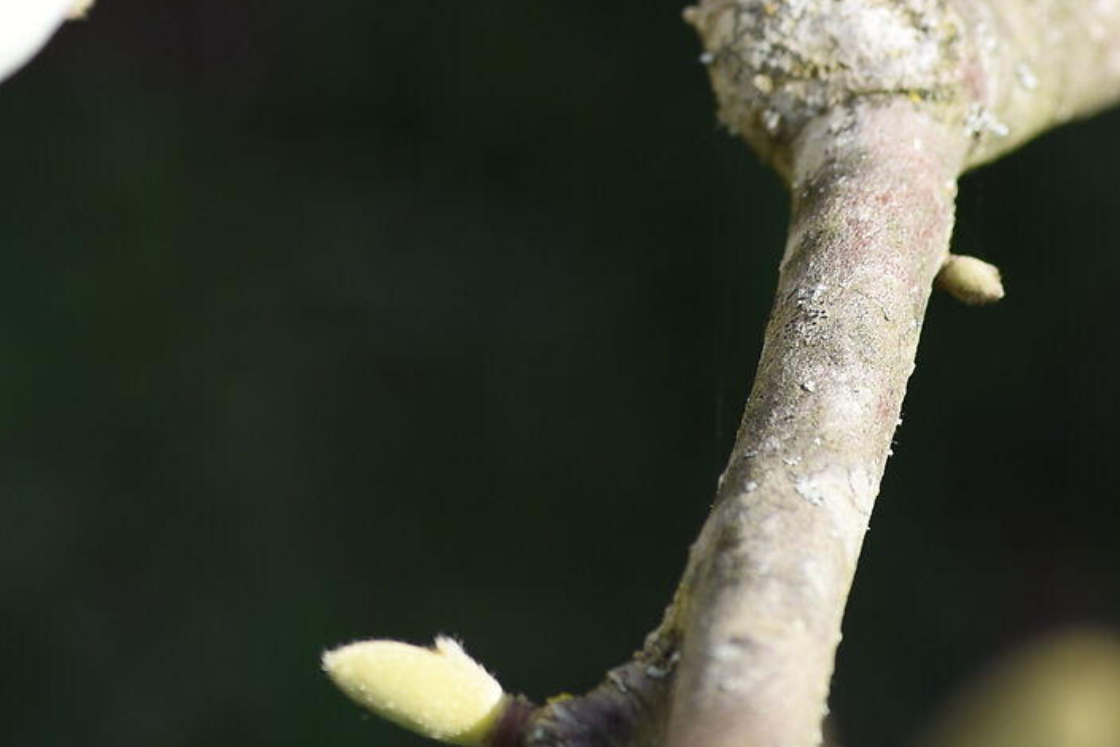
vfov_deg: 4.0
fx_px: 10613
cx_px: -286
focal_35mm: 341
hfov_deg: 6.0
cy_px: -245
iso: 200
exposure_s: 1/500
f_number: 7.1
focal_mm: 100
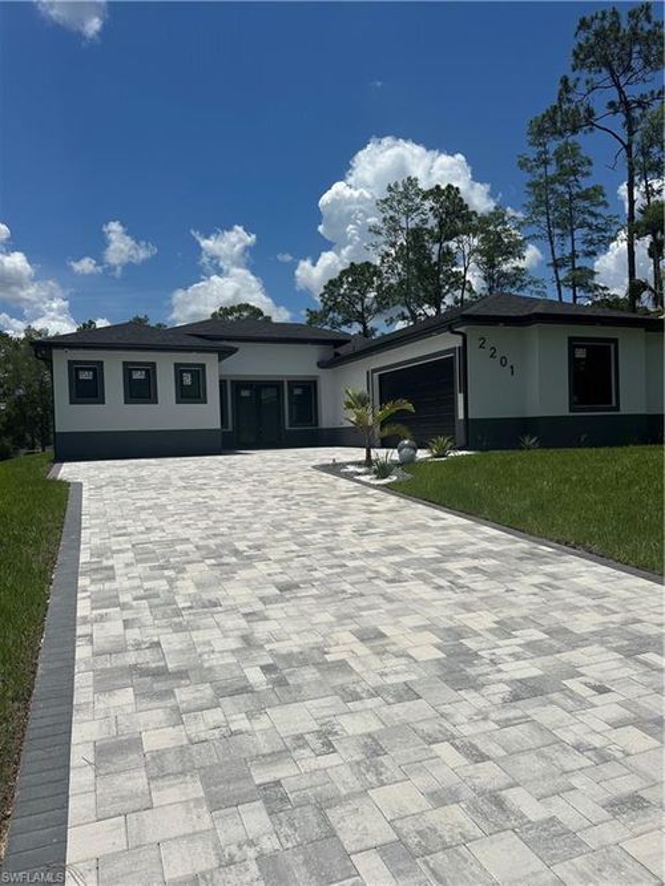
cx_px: 332
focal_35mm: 24
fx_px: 615
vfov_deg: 71.6
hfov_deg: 56.8
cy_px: 443
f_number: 1.78
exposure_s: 1/15625
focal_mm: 6.86
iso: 80
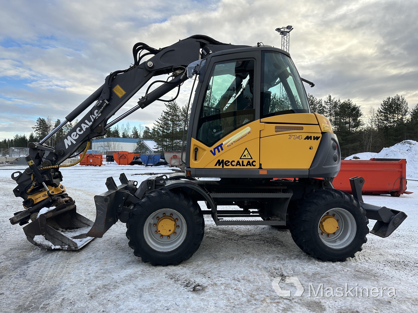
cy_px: 156
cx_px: 209
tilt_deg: +0.0
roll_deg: -0.6
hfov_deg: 71.6
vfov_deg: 56.8
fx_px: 290
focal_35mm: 24
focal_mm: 6.86
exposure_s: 1/1212
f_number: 1.78
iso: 80
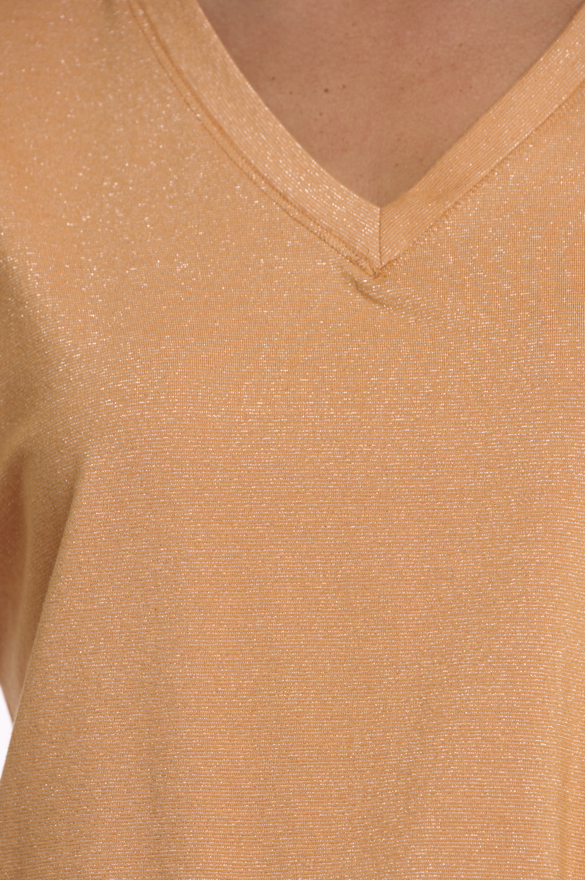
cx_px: 292
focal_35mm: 180
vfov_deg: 11.4
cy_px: 440
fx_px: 4393
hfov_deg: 7.6
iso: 125
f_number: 8
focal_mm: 180
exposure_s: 1/160
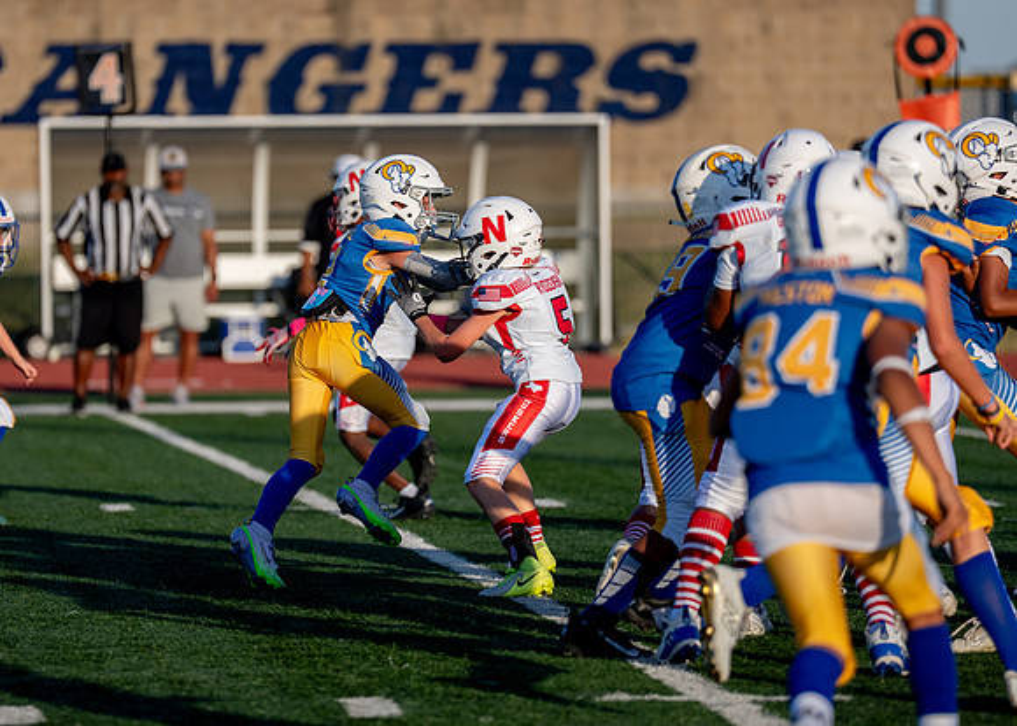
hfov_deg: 7.5
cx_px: 350
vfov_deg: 5.4
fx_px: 7711
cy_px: 321
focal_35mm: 267
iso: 200
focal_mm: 200
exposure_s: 1/5000
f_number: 2.8
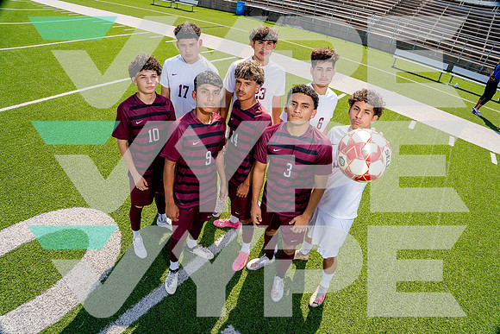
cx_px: 250
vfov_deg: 62.0
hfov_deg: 84.0
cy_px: 167
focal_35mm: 20
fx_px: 278
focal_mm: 20
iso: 320
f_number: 11
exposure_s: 1/250
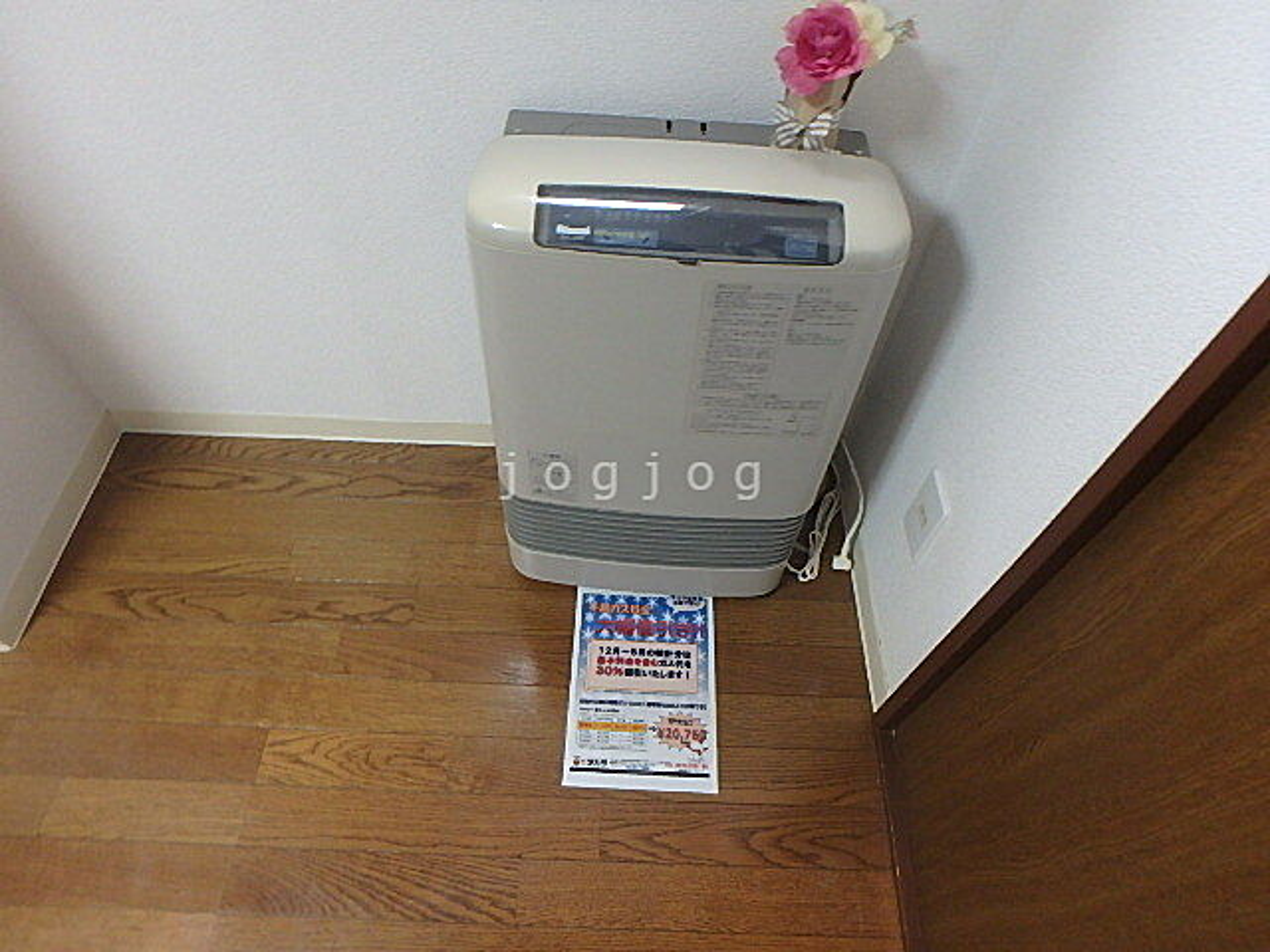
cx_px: 635
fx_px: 770
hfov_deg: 79.0
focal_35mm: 21
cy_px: 476
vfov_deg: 63.4
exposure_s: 1/30
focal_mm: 3.7
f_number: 3.5
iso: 400
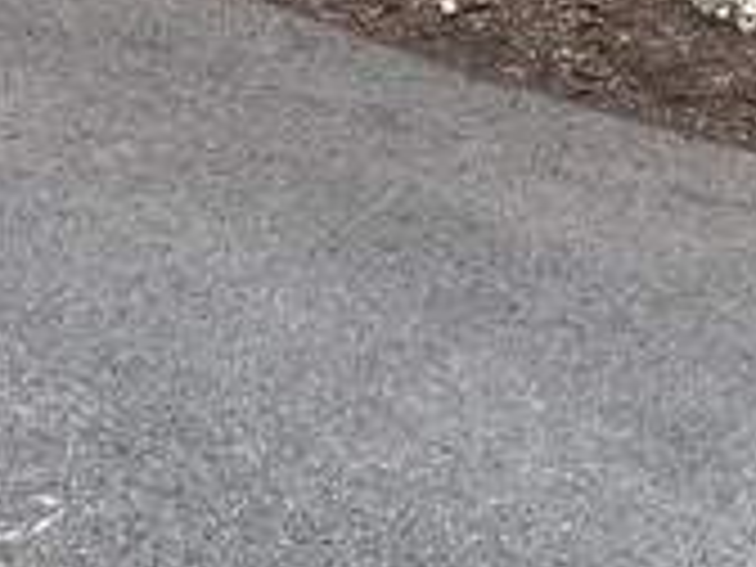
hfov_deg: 12.7
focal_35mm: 153
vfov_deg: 9.2
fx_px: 3341
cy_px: -500
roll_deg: +2.1
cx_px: -27
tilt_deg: -2.8
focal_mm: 3.99
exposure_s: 1/121
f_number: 1.8
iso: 32
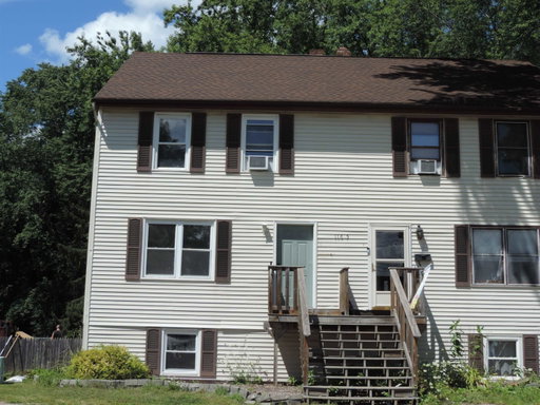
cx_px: 270
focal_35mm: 47
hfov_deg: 40.4
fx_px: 733
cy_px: 202
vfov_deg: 30.9
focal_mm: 8.3
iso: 80
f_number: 3.5
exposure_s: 1/1000
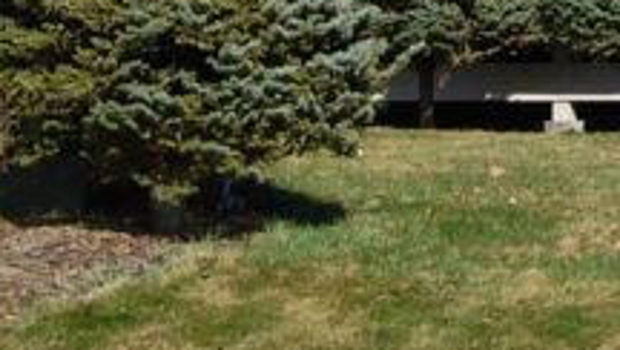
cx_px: 987
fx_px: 3423
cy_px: -308
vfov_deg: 5.7
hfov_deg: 10.0
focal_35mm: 208
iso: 200
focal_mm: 28
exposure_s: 1/400
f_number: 10
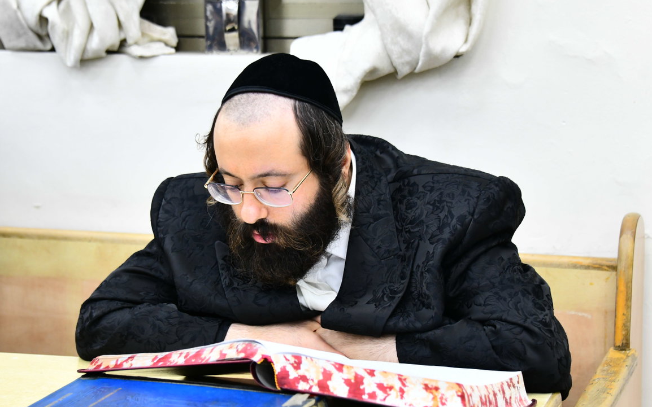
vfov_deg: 14.7
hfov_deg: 23.3
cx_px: 295
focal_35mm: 89
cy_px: 222
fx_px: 1581
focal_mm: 72
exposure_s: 1/125
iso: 2000
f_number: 5.6
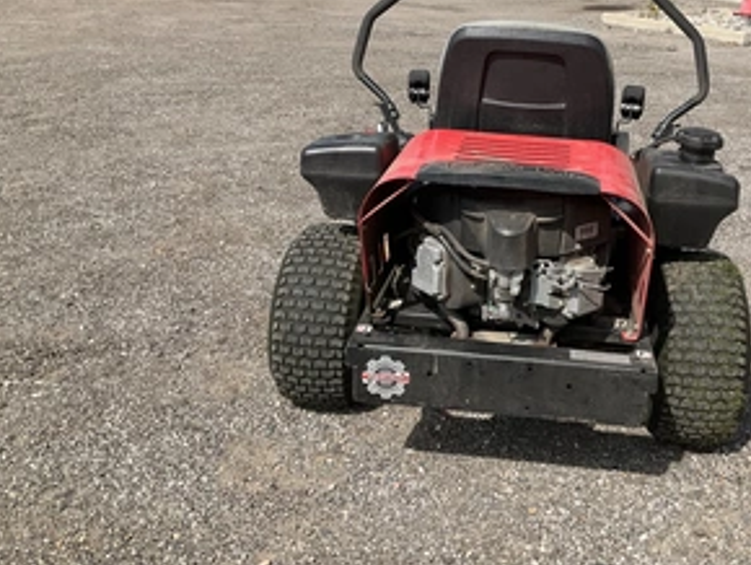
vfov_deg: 35.8
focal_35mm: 40
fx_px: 869
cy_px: 213
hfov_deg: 46.2
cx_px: 482
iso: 25
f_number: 1.8
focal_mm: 3
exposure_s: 1/1848
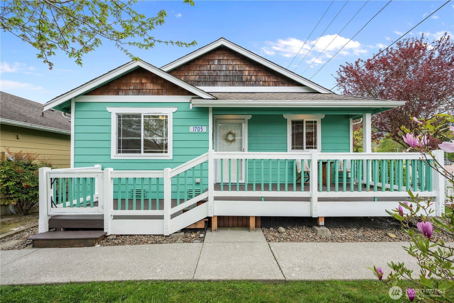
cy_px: 152
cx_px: 227
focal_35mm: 16
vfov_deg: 73.7
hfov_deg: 96.7
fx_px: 202
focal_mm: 16
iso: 200
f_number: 8
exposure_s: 1/60
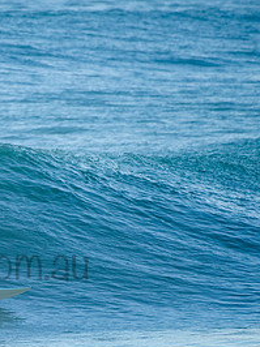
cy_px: 250
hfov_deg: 1.4
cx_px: -50
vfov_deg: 1.9
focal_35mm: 1050
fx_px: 10532
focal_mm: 500
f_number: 5.6
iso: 360
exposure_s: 1/1600
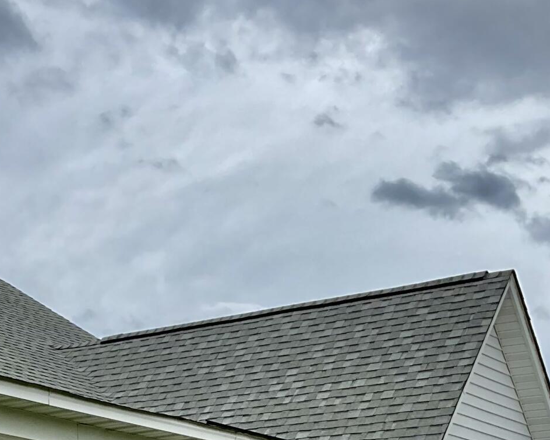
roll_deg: -0.7
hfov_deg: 19.8
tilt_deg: +3.1
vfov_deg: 16.3
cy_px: 541
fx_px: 1465
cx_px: -132
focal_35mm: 90
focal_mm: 3
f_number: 1.8
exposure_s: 1/1626
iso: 25
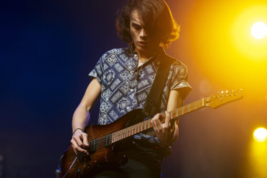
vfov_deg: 10.8
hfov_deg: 16.1
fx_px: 946
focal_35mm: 128
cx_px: 134
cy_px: 89
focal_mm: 85
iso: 500
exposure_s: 1/400
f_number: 1.8
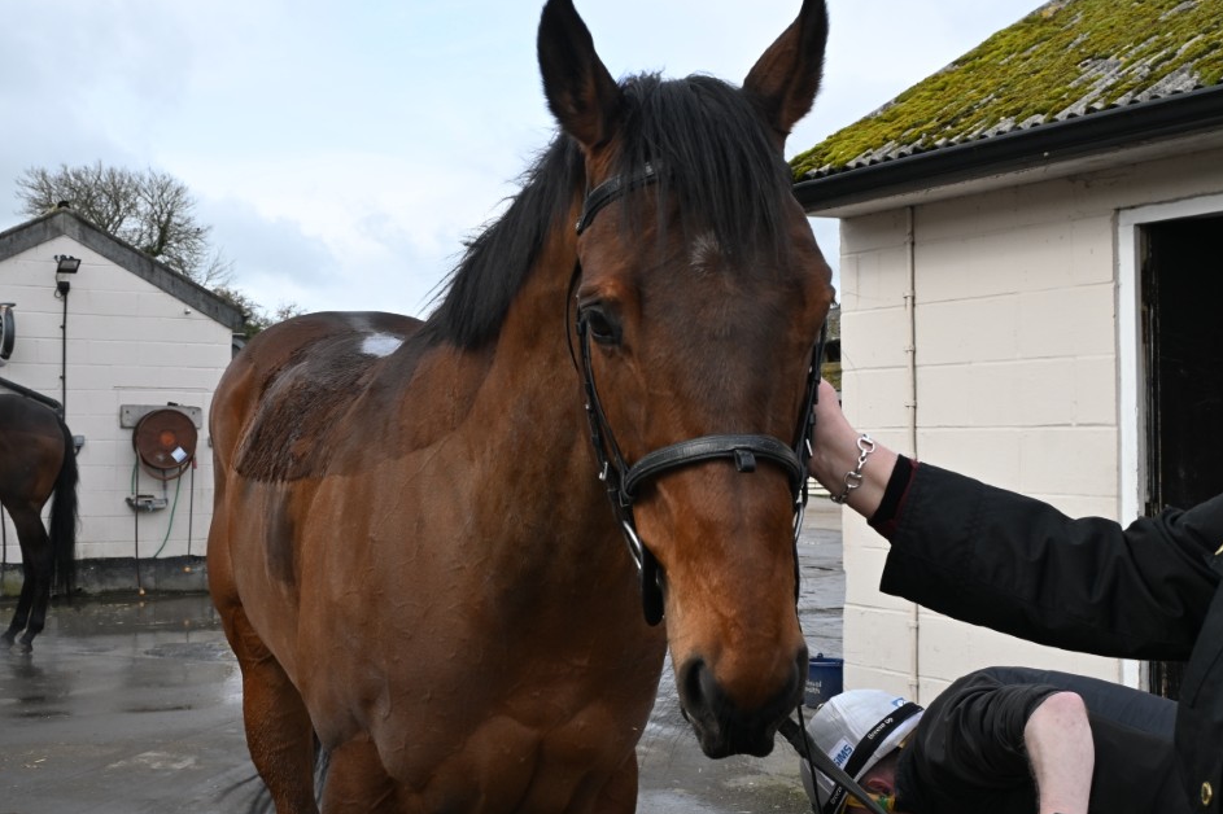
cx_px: 529
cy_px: 389
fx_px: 1525
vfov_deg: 29.9
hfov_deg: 43.6
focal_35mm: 45
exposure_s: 1/250
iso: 220
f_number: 8
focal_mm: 24.5
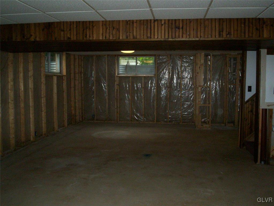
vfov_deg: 39.7
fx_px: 285
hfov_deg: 51.4
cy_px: 103
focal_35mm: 36
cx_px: 137
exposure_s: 1/64
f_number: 4.5
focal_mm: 5.9
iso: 140
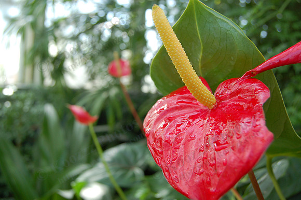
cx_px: 150
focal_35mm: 39
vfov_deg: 34.2
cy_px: 100
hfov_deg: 49.6
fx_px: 326
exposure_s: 1/80
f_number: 5.6
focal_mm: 26
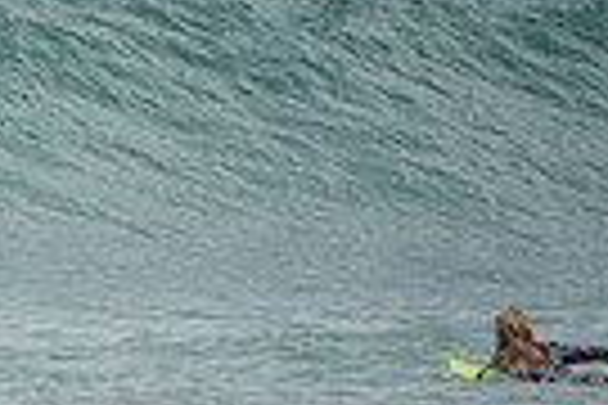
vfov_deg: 0.5
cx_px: -536
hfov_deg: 0.8
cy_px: 160
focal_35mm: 2508
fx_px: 42354
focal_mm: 390
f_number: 5.6
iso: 250
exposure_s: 1/1600
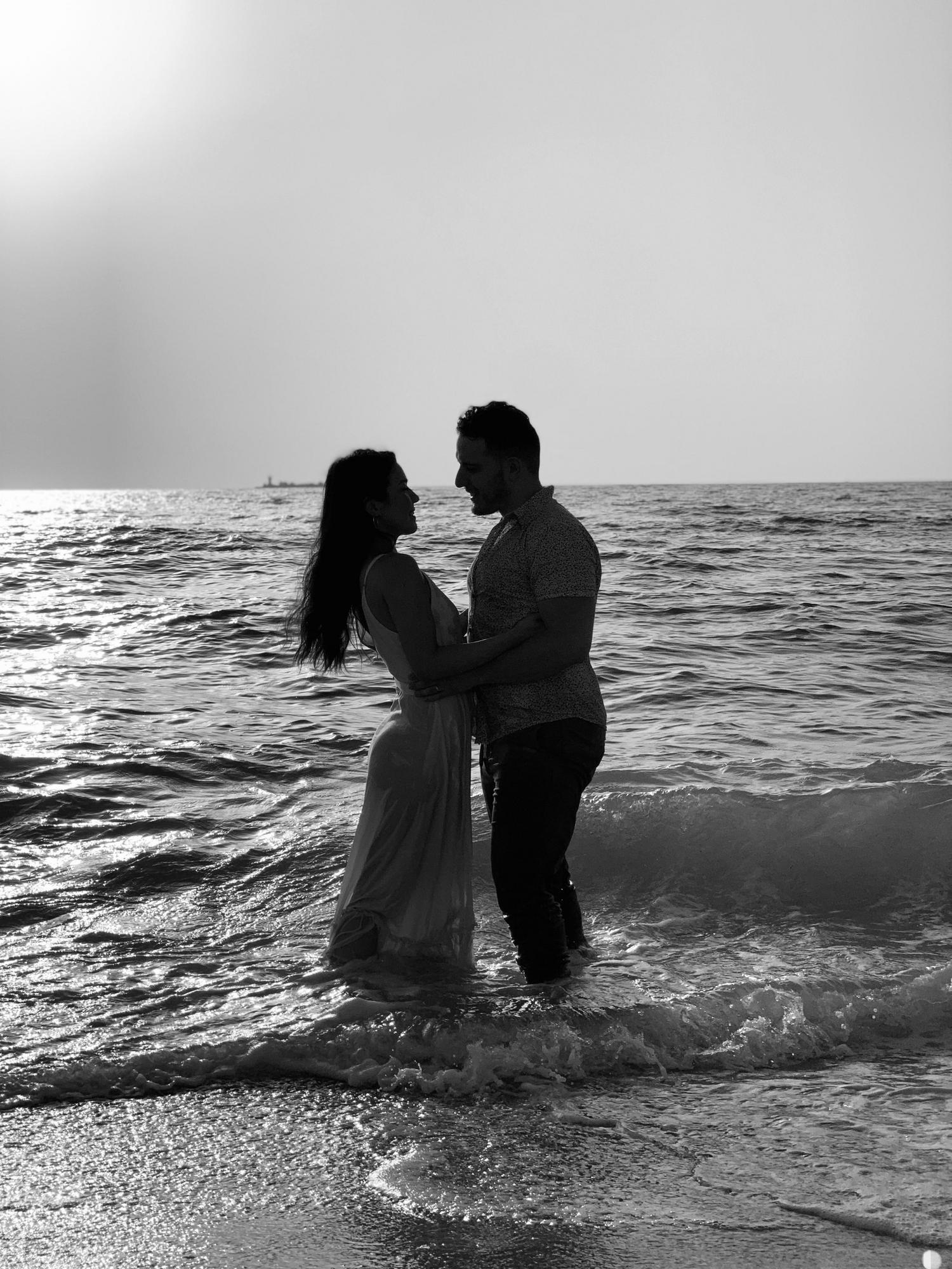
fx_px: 1907
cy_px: 634
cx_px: 476
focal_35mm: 52
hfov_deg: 28.0
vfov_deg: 36.8
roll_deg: -0.2
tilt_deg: -2.7
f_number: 2.4
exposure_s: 1/5988
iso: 16
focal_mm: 6
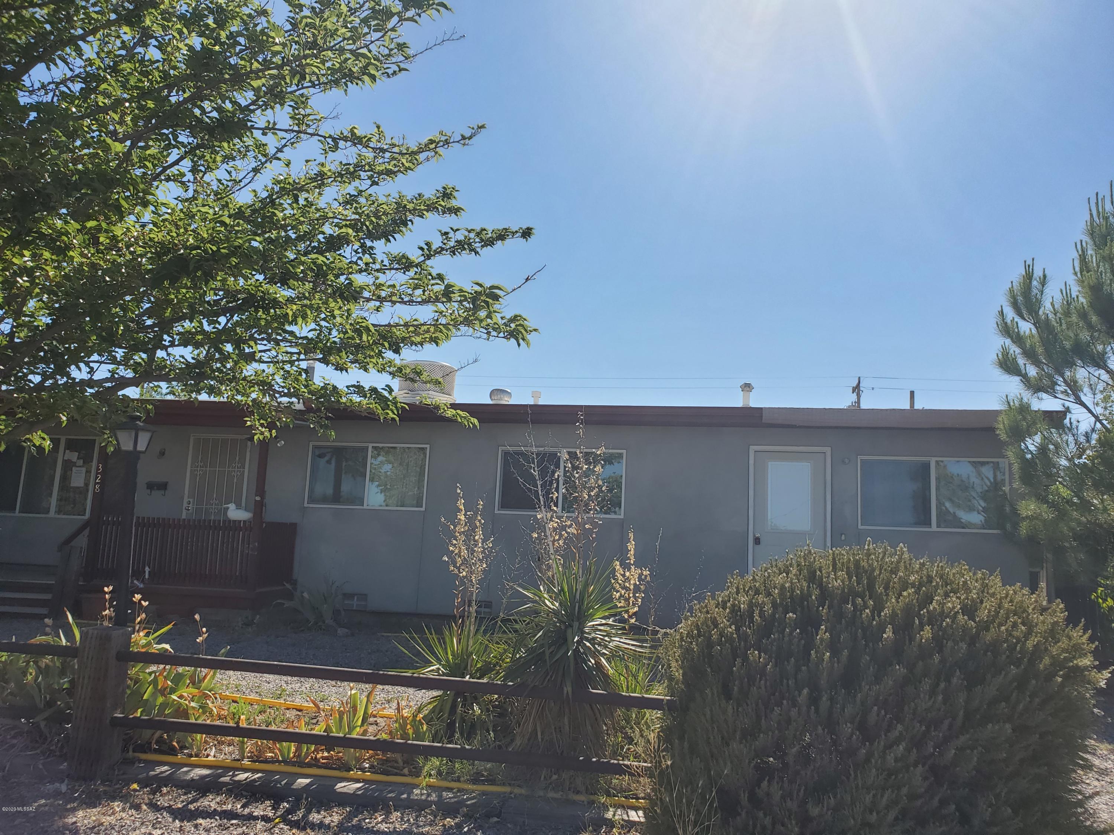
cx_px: 557
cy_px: 418
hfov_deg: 67.3
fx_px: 837
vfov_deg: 53.1
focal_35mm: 26
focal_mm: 4.3
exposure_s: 1/1749
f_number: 2.4
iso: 50
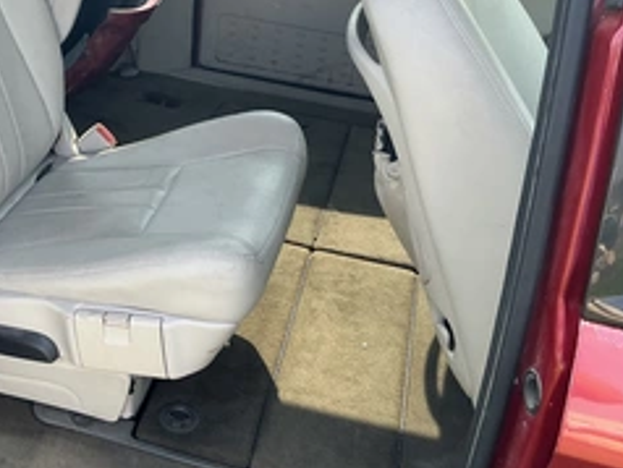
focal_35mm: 47
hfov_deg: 39.4
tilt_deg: -27.8
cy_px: 159
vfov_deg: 30.7
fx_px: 847
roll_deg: -1.0
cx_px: 160
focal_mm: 3
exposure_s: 1/122
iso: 20
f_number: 1.8
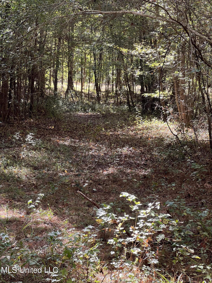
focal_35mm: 77
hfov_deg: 19.1
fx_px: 629
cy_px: 142
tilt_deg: -7.6
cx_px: 106
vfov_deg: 25.3
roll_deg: -0.8
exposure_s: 1/99
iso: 125
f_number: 2.8
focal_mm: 9
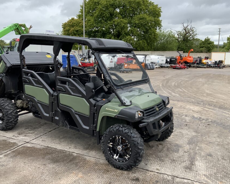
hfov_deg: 52.8
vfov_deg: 43.3
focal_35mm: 34
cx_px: 110
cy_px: 94
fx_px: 231
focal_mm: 3
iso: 16
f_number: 1.8
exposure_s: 1/540
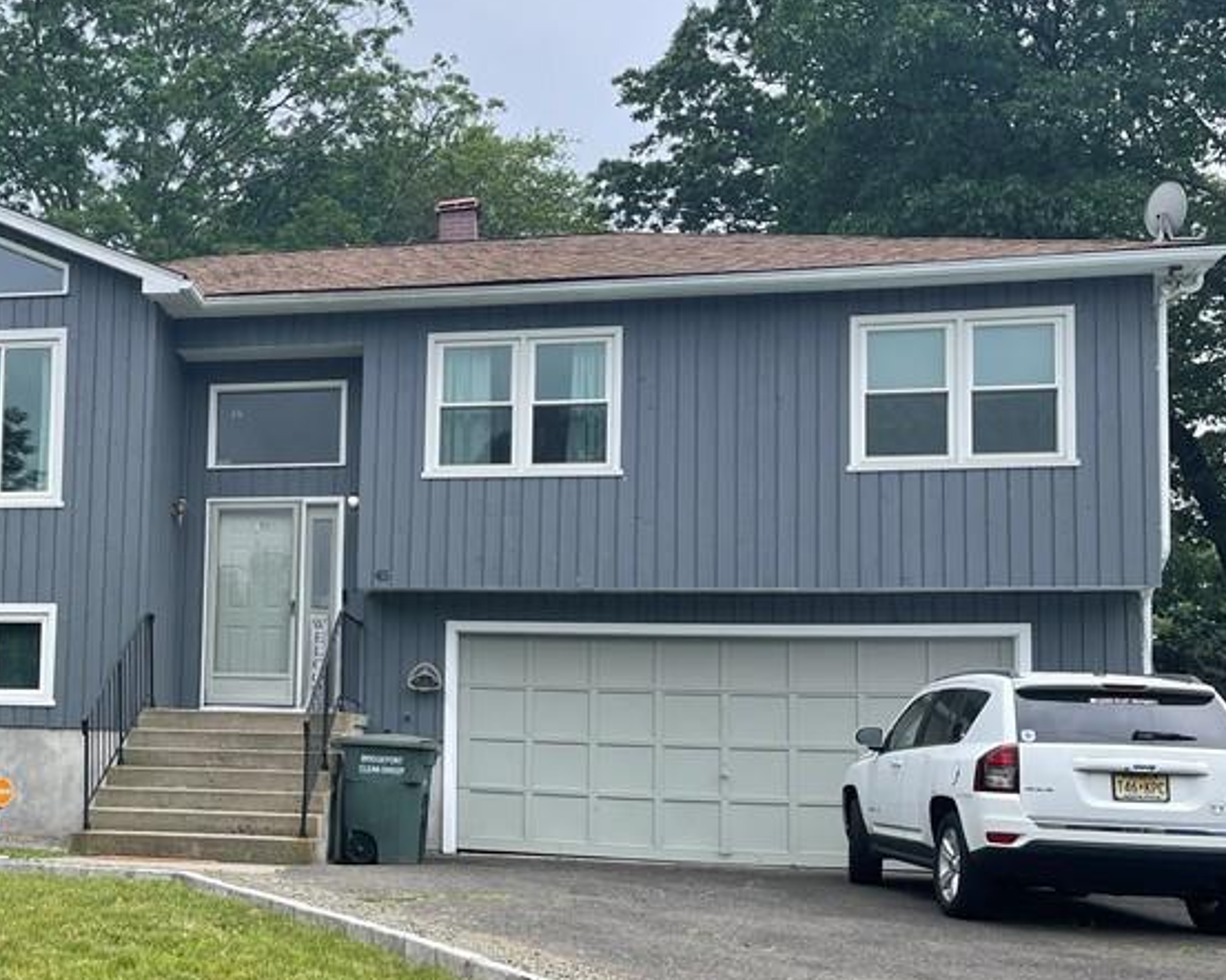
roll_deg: -2.2
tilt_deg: +5.0
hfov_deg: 37.6
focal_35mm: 47
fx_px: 1705
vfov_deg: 31.9
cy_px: 623
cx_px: 186
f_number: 1.6
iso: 32
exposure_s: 1/855
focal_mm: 5.1
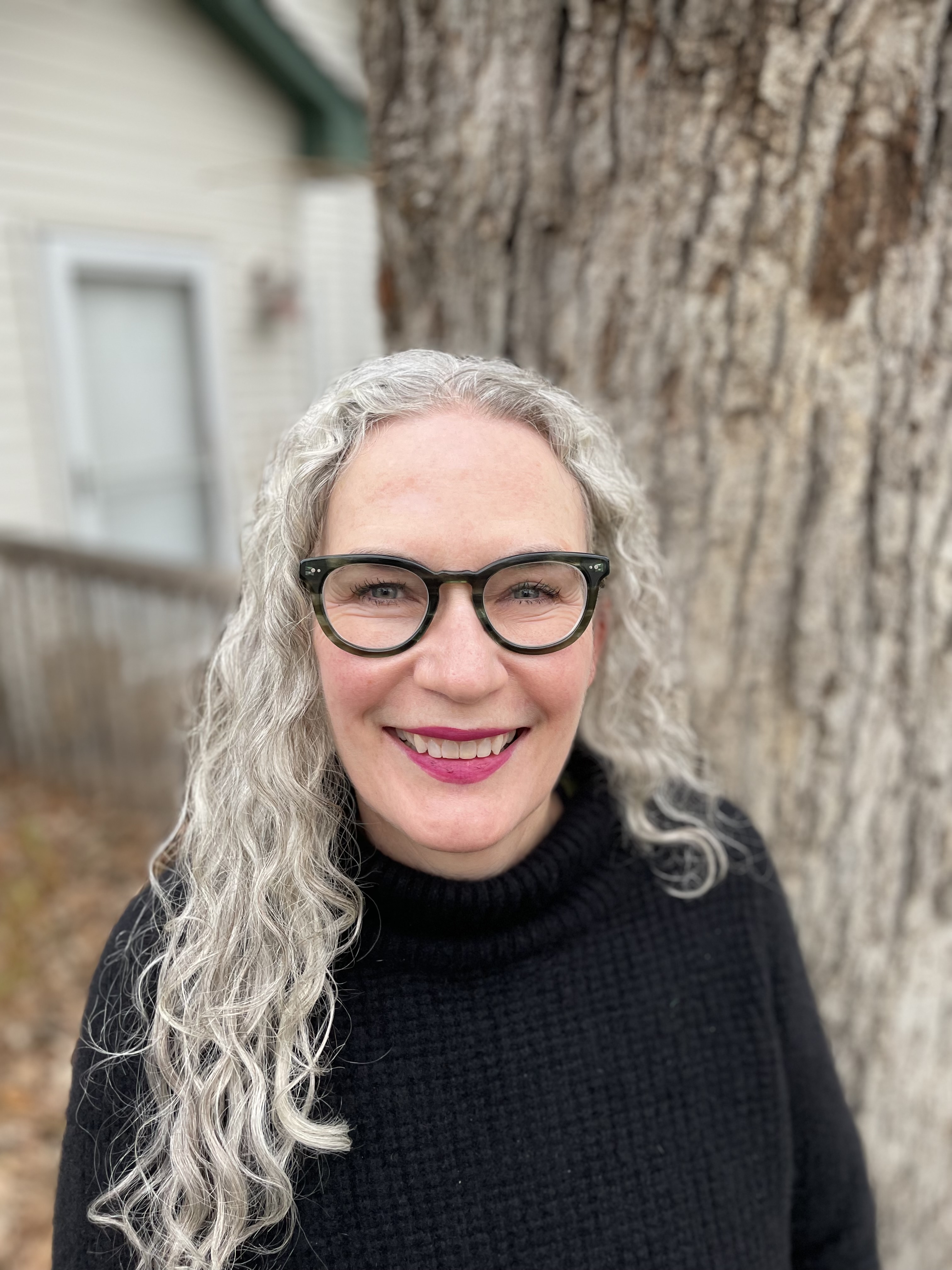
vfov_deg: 67.3
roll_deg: -0.7
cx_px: 476
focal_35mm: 26
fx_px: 953
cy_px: 635
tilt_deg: -16.4
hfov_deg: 53.1
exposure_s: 1/121
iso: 100
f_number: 1.6
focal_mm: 4.2
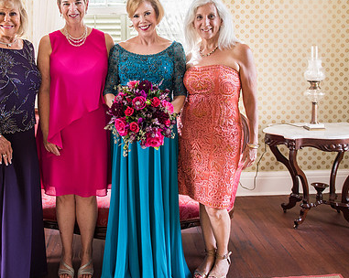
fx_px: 423
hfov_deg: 44.4
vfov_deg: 36.2
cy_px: 99
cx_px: 126
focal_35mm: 41
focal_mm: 24
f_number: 2.8
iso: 200
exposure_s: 1/100
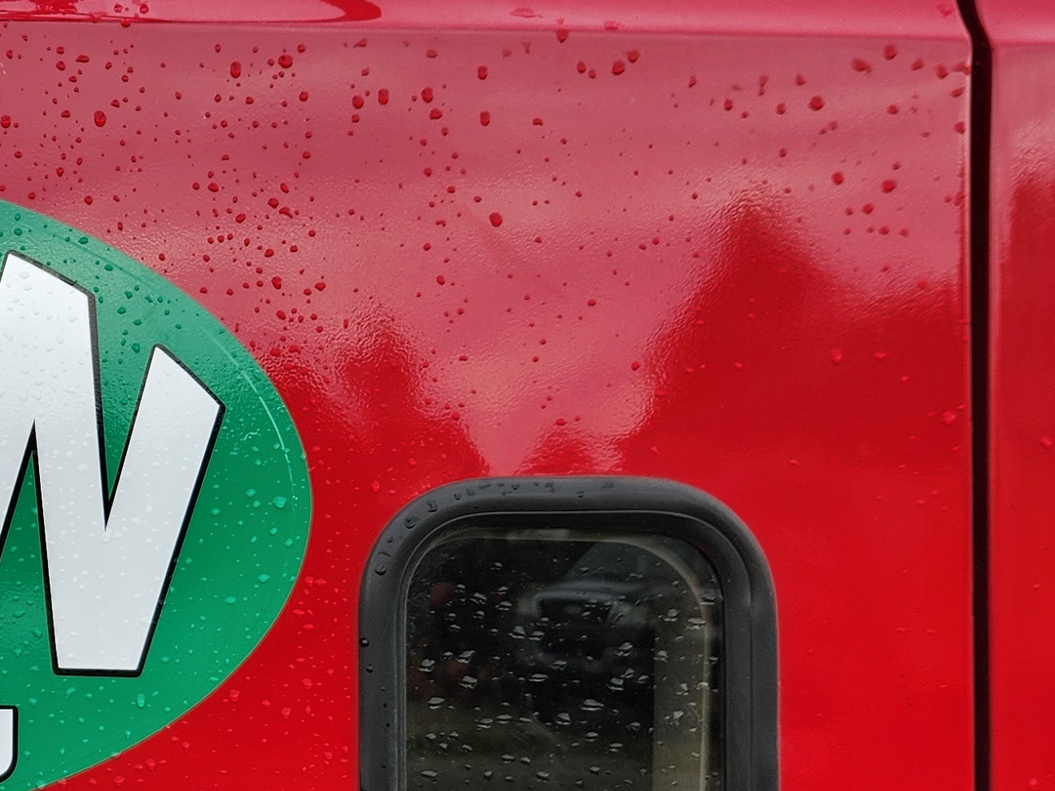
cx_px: -206
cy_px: 567
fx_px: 2164
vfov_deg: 20.6
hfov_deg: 24.8
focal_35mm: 71
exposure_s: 1/202
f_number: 1.8
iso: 20
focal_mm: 5.4
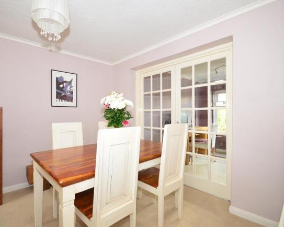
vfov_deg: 76.9
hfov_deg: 89.1
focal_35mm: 17
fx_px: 143
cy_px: 113
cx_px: 123
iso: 400
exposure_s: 1/30
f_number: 5.6
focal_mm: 10
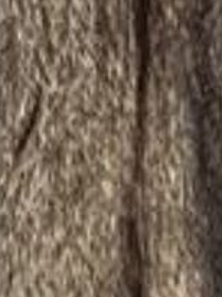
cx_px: 105
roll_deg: +1.2
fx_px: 1611
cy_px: -197
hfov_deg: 7.9
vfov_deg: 10.1
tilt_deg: -10.6
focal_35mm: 188
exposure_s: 1/17
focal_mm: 4.15
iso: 200
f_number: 2.2
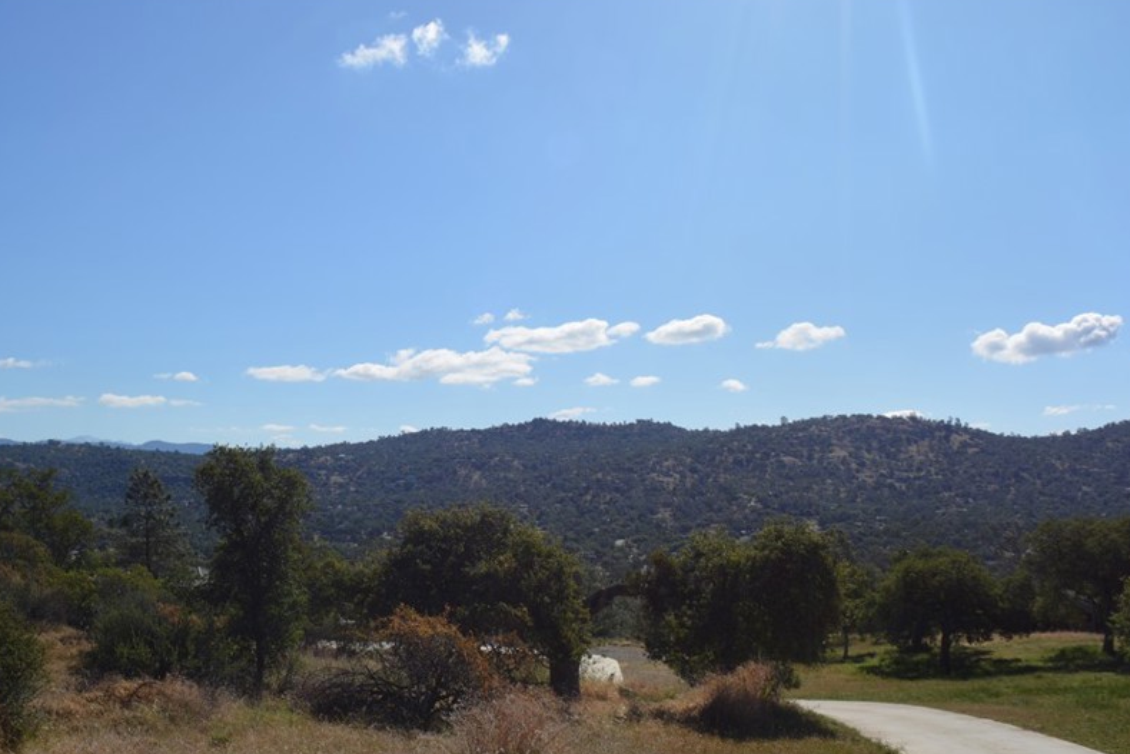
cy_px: 471
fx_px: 1099
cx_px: 465
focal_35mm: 35
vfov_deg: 37.6
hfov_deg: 54.1
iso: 100
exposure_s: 1/200
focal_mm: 18
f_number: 11
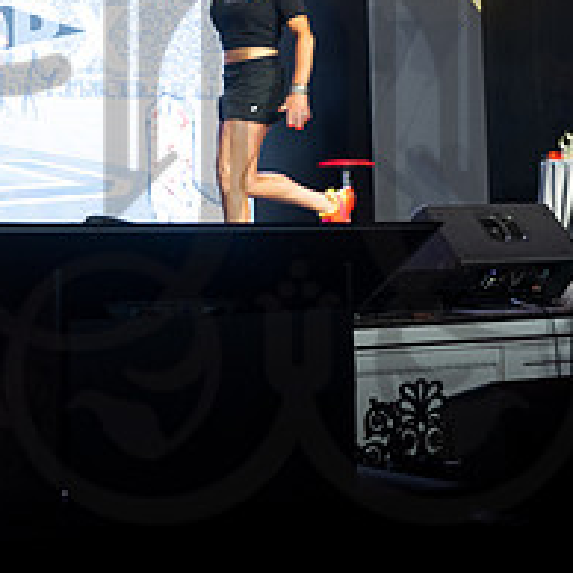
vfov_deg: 19.1
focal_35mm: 89
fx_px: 1667
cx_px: 298
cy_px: 34
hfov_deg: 19.5
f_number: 2.8
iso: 1250
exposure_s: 1/160
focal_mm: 35
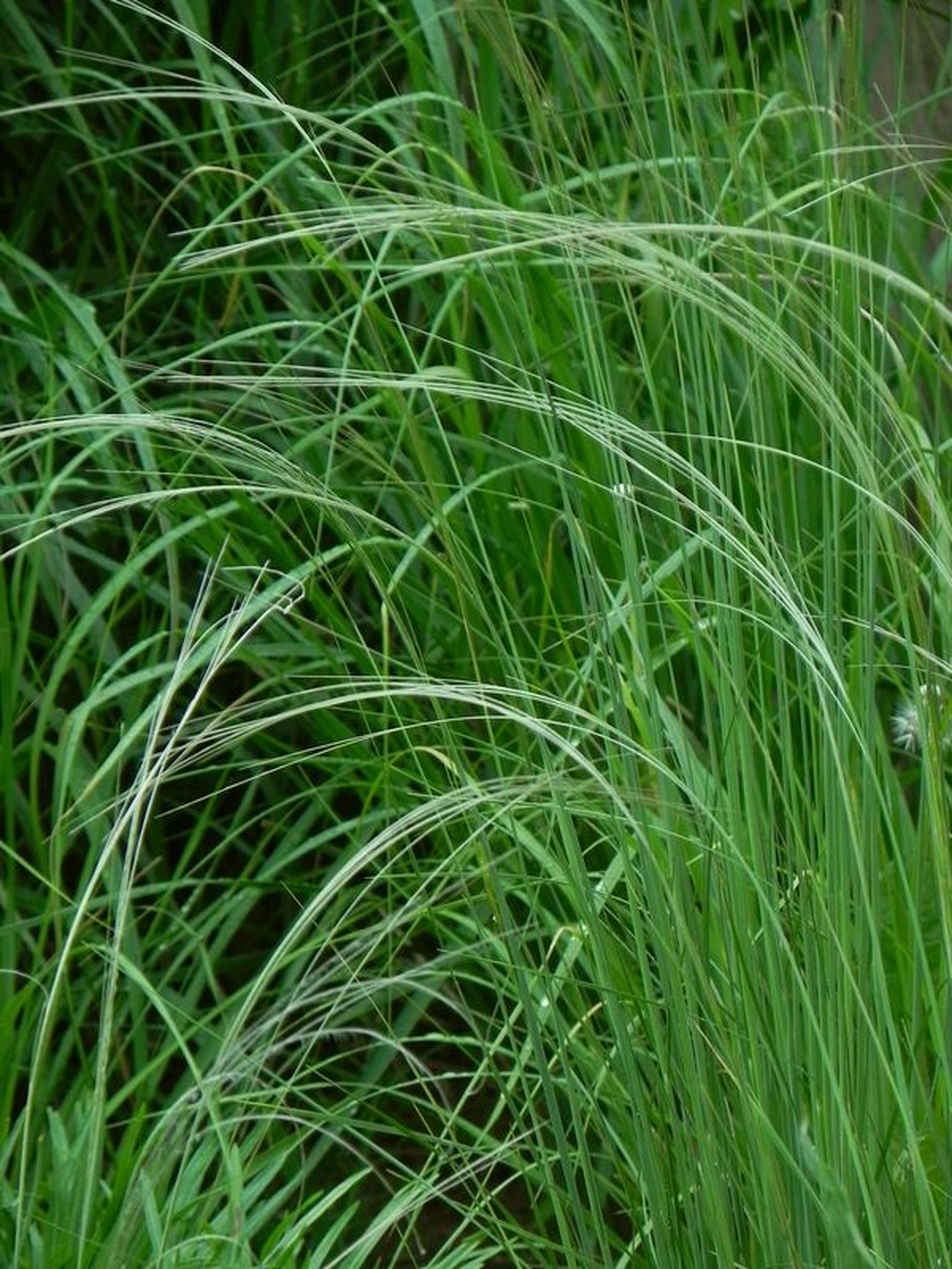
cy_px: 634
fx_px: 13824
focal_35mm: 377
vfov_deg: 5.3
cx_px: 476
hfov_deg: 3.9
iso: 160
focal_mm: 67.2
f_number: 5
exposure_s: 1/125
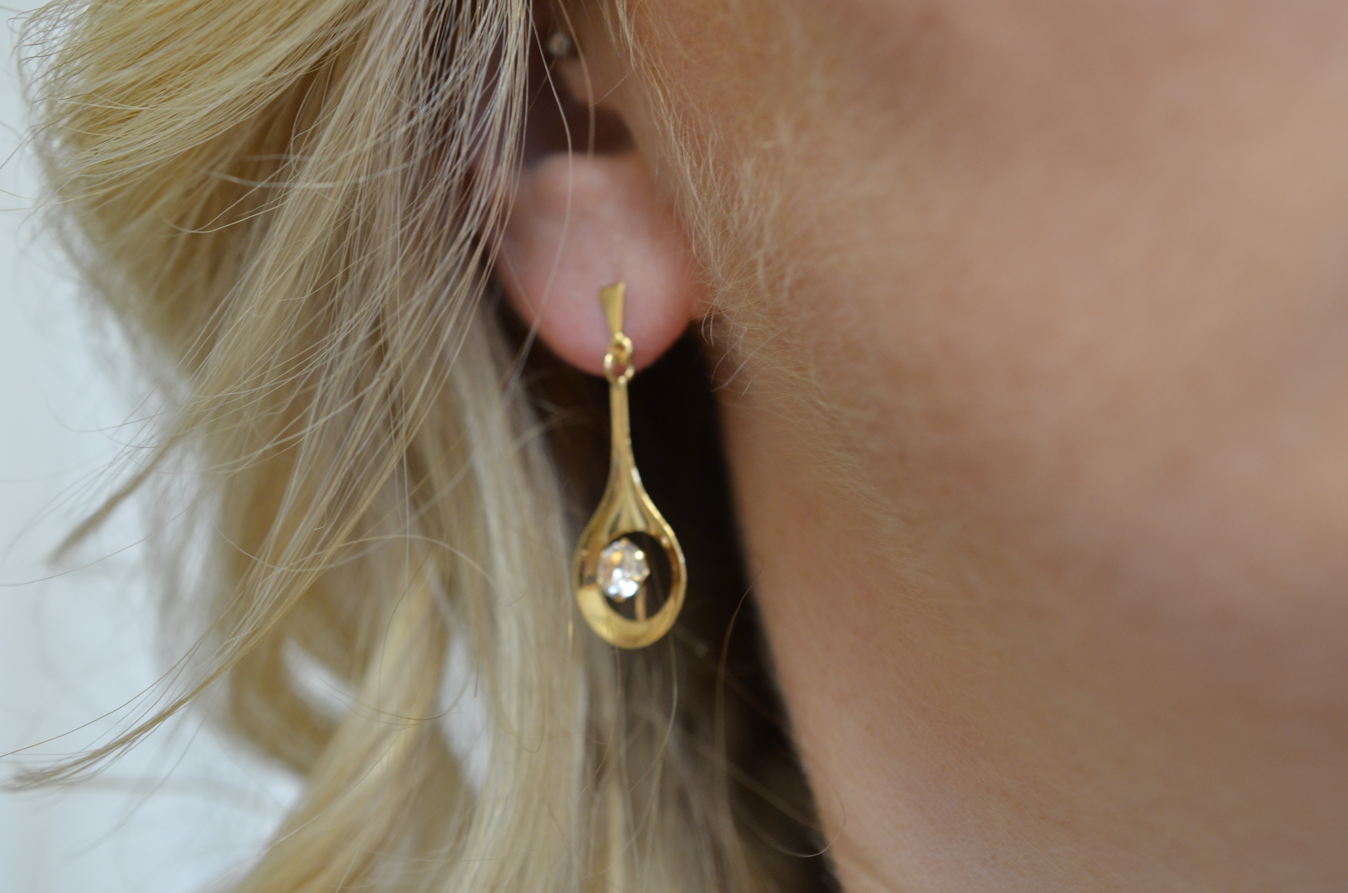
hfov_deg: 33.5
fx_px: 2242
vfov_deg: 22.5
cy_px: 446
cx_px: 674
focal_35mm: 60
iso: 800
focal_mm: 40
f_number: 4.5
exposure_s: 1/60
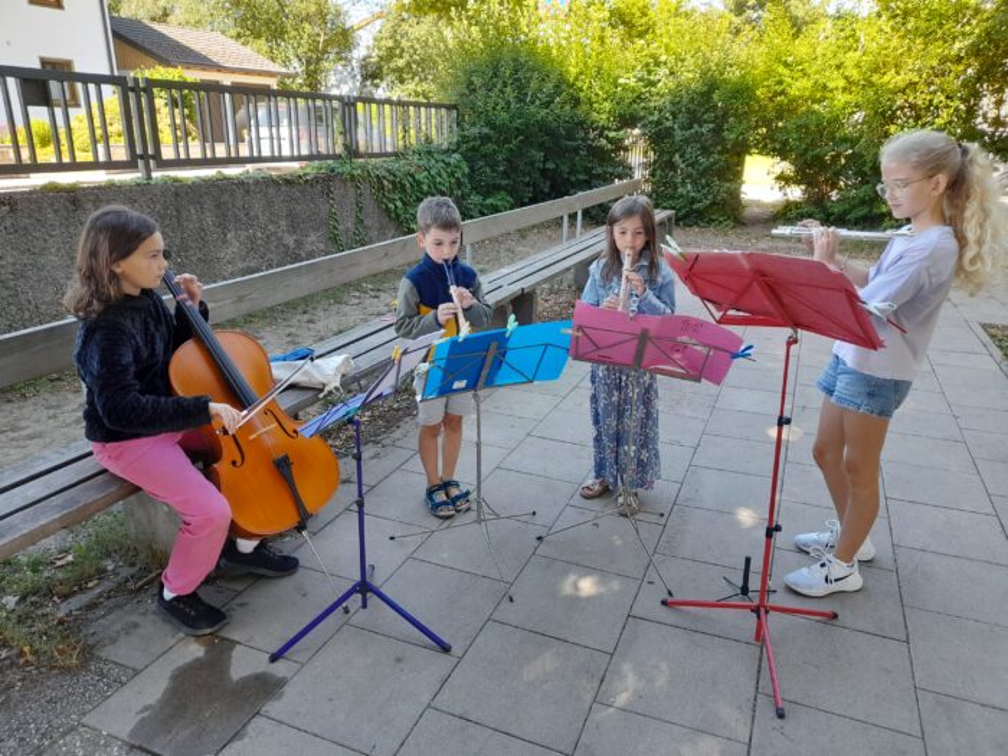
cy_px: 378
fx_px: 728
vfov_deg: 54.9
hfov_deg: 69.4
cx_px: 504
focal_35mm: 25
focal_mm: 4.6
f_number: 2
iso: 32
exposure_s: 1/50
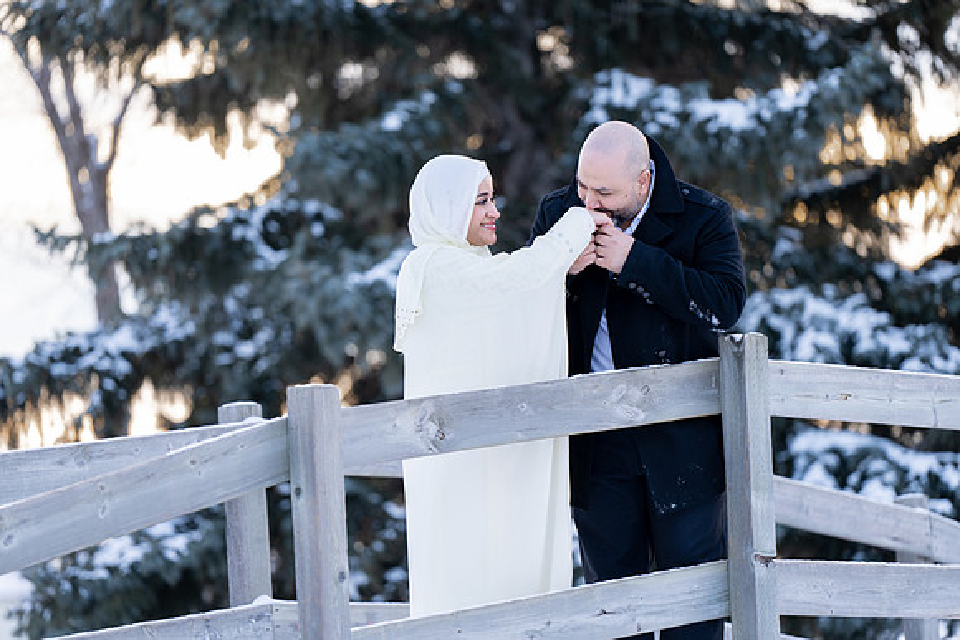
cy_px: 320
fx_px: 4374
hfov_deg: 12.5
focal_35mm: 164
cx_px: 480
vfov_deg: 8.4
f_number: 2.8
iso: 100
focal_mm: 164
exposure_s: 1/160
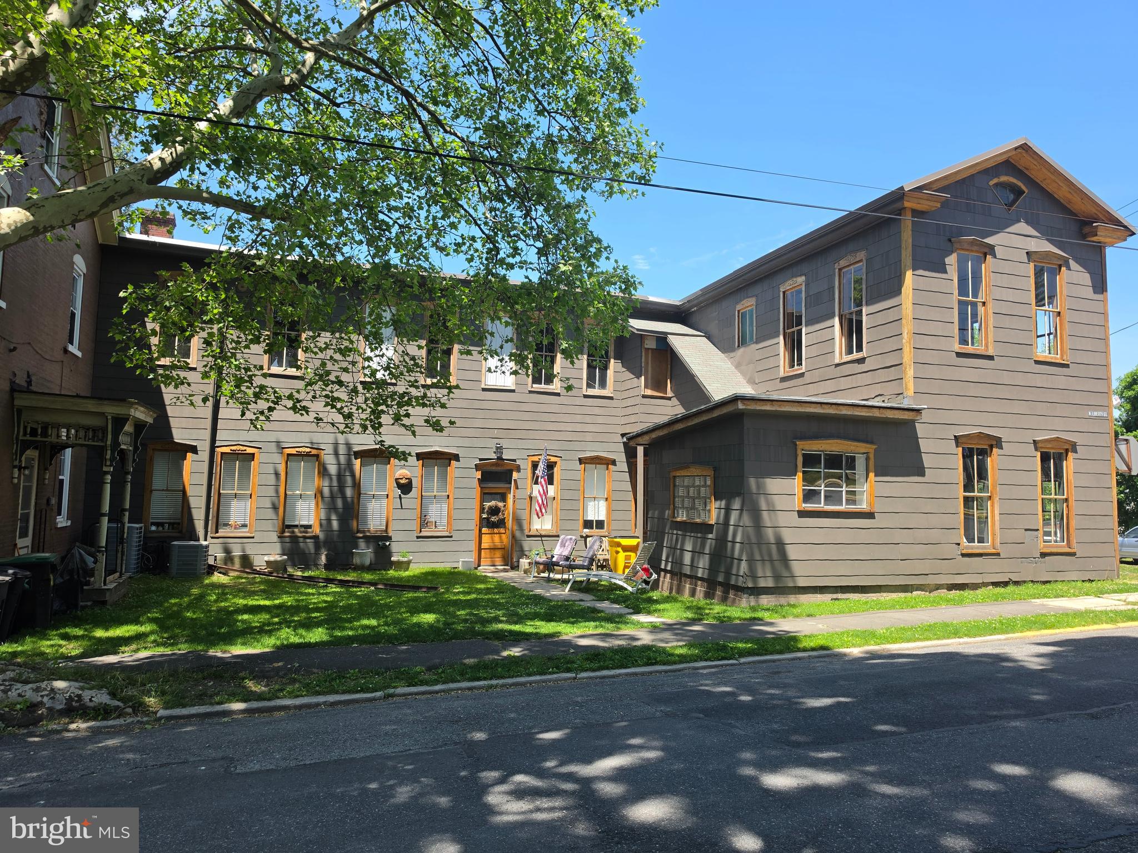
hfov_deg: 73.9
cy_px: 426
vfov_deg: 58.9
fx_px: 756
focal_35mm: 23
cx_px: 569
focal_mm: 6.5
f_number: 1.4
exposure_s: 1/2210
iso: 64
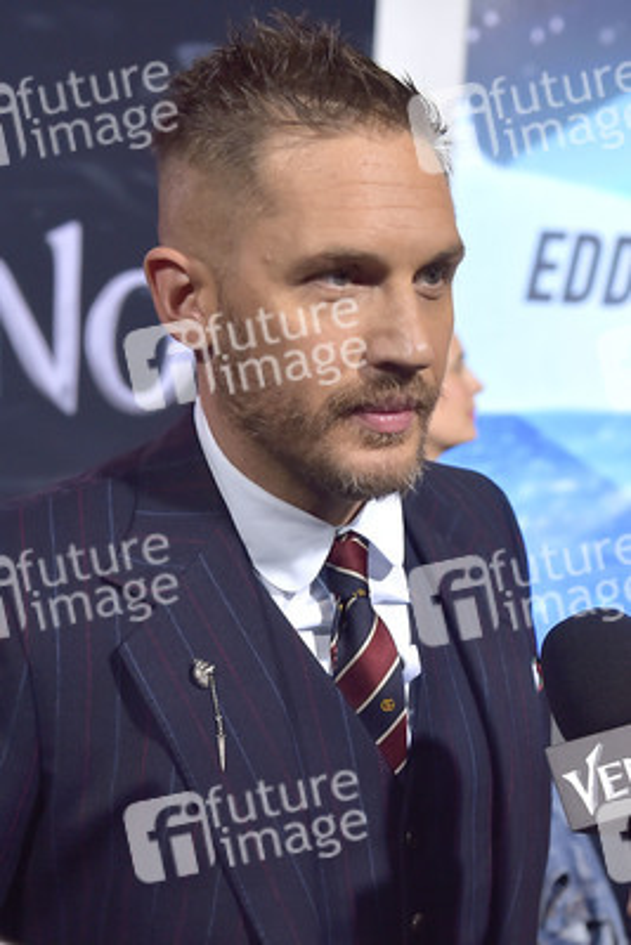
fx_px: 1103
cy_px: 472
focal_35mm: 42
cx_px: 316
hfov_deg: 31.9
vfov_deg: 46.4
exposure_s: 1/200
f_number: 4
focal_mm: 42
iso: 800
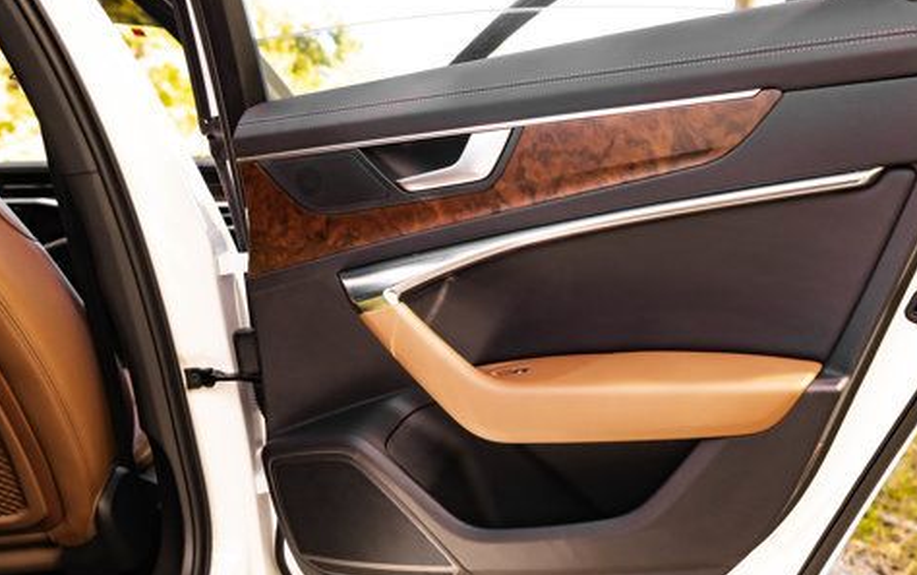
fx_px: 825
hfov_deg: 57.8
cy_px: 280
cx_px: 536
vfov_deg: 38.4
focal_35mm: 33
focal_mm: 24
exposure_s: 1/320
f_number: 4
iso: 640
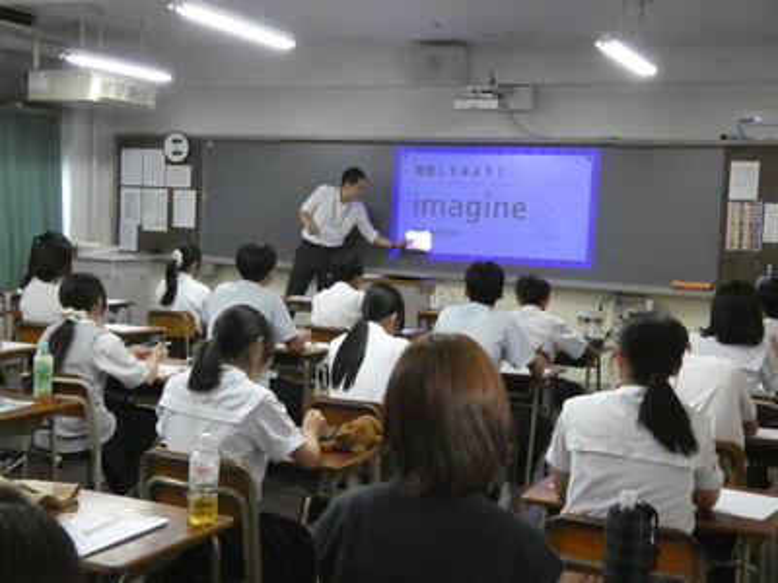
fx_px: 1079
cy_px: 292
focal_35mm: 48
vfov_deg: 30.3
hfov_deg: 39.7
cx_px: 389
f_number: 3.8
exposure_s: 1/200
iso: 3200
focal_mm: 8.6
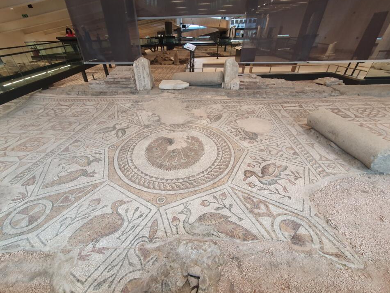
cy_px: 146
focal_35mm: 14
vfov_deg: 85.7
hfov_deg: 102.0
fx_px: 158
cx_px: 184
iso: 80
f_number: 2.2
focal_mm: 1.8
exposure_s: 1/50
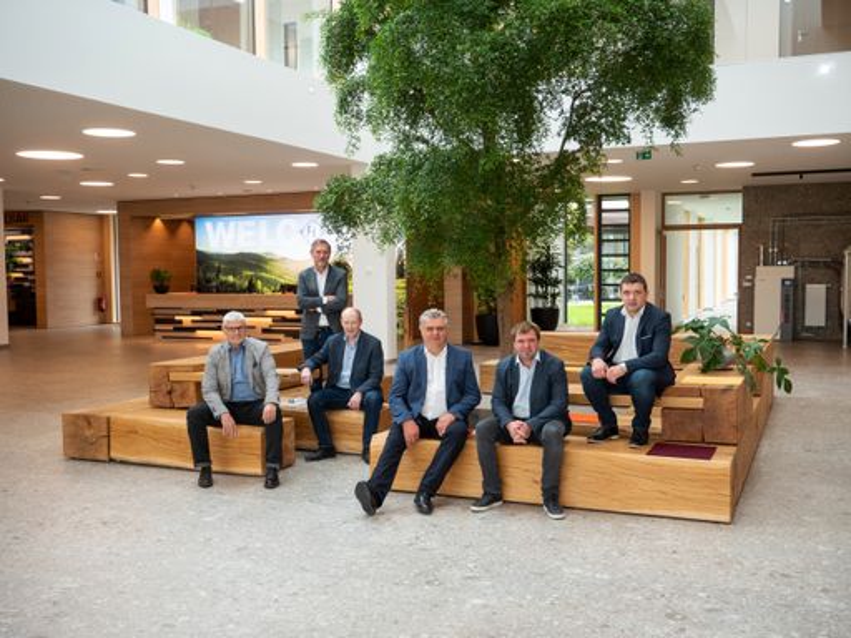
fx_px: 885
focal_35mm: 36
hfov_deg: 51.4
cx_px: 426
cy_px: 319
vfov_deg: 39.7
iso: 200
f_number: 5.2
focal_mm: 18
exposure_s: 1/25
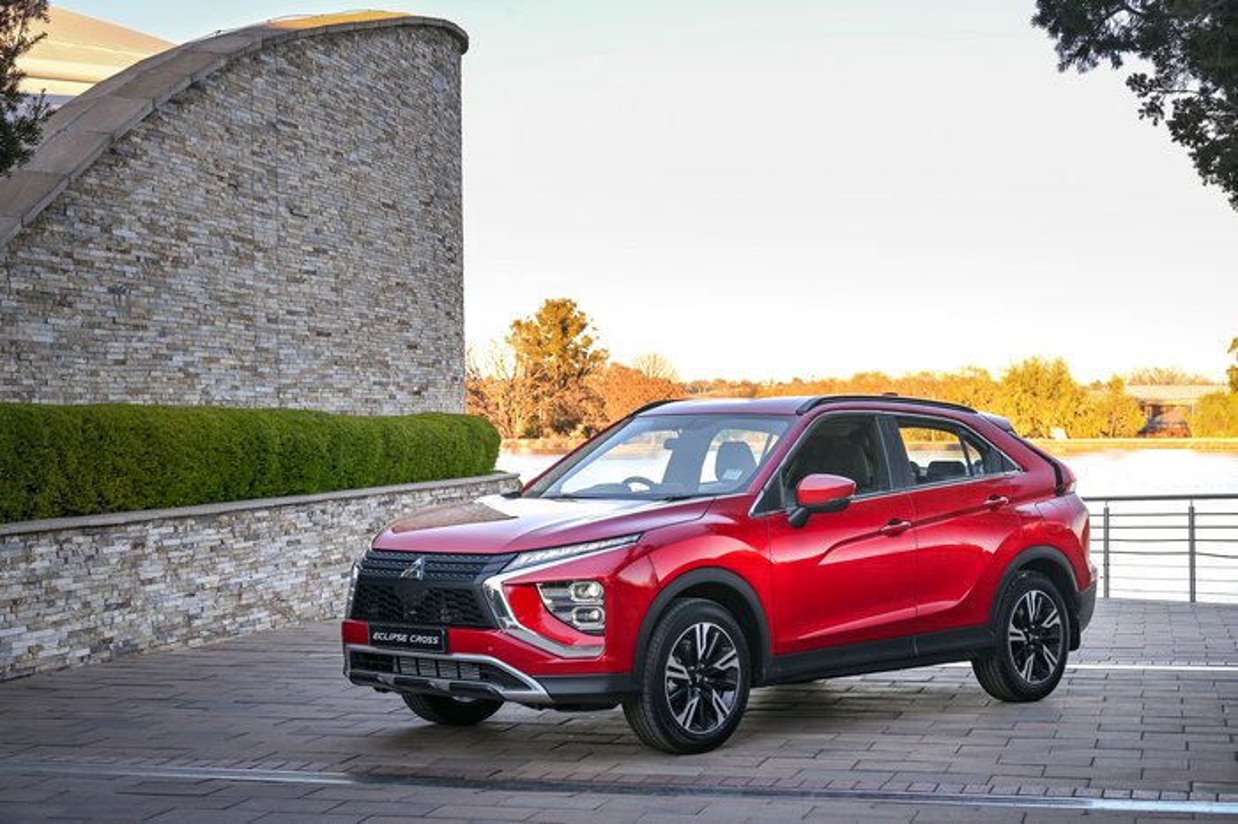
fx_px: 2097
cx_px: 619
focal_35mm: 61
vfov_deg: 22.2
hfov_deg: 32.9
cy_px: 412
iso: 250
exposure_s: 1/20
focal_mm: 61
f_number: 8
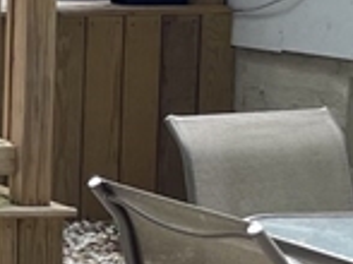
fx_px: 1844
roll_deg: +0.7
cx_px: -644
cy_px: 29
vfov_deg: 8.2
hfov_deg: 9.1
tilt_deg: -5.1
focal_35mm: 181
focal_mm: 4.2
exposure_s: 1/161
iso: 32
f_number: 1.6
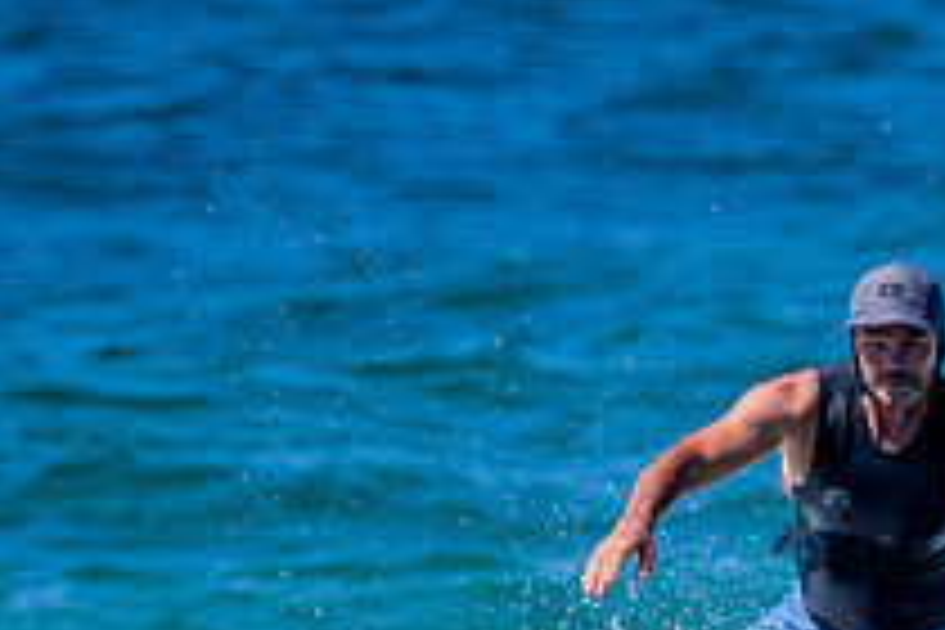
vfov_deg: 0.6
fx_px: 57929
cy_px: 758
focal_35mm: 2207
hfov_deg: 0.9
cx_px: 1152
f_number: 11
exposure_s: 1/2000
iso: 560
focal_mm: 800
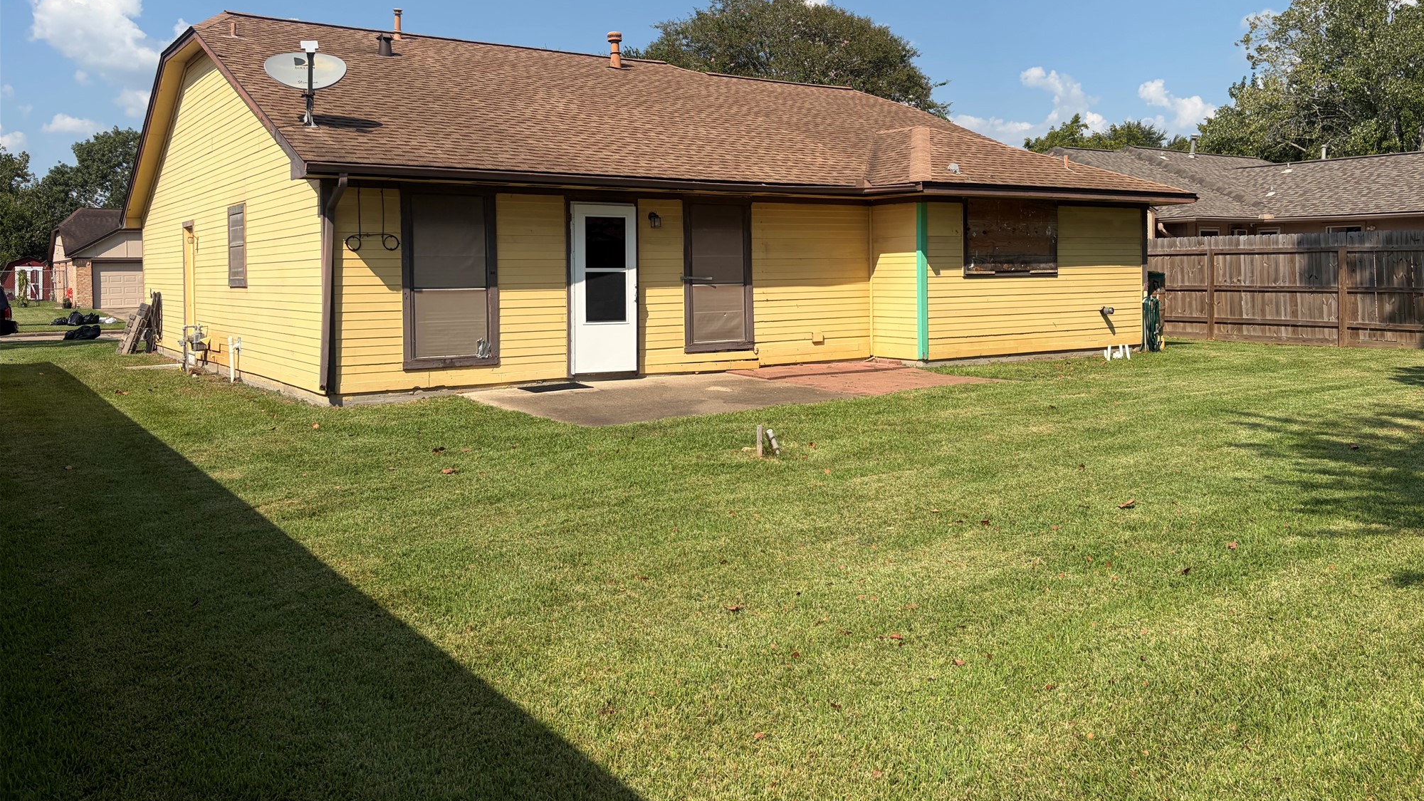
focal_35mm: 29
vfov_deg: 39.9
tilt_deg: -1.0
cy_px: 293
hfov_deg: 66.1
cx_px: 728
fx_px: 1095
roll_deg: +0.0
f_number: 1.6
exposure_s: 1/5348
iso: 50
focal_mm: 5.96
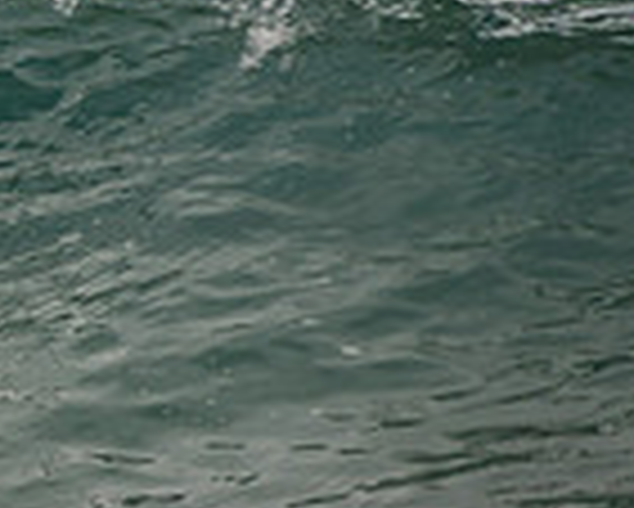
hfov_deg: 1.0
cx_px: -656
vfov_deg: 0.8
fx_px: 36277
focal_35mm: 1932
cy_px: 88
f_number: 5.6
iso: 180
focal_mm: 500
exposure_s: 1/320
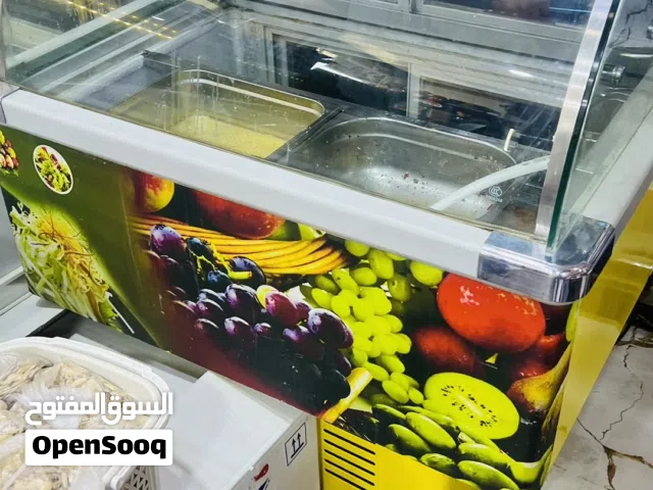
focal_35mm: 26
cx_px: 326
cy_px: 245
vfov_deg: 53.1
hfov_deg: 67.3
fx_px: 490
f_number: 1.5
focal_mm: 5.7
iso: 80
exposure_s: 1/101
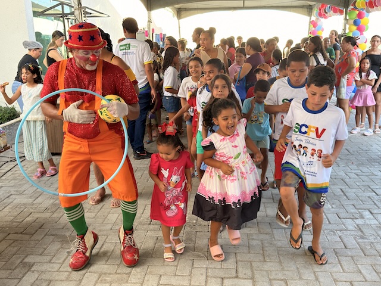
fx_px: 396
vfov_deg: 39.7
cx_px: 190
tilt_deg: -15.2
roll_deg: +1.4
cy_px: 143
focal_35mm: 36
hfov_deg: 51.4
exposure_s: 1/211
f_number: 1.78
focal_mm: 6.76
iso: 125
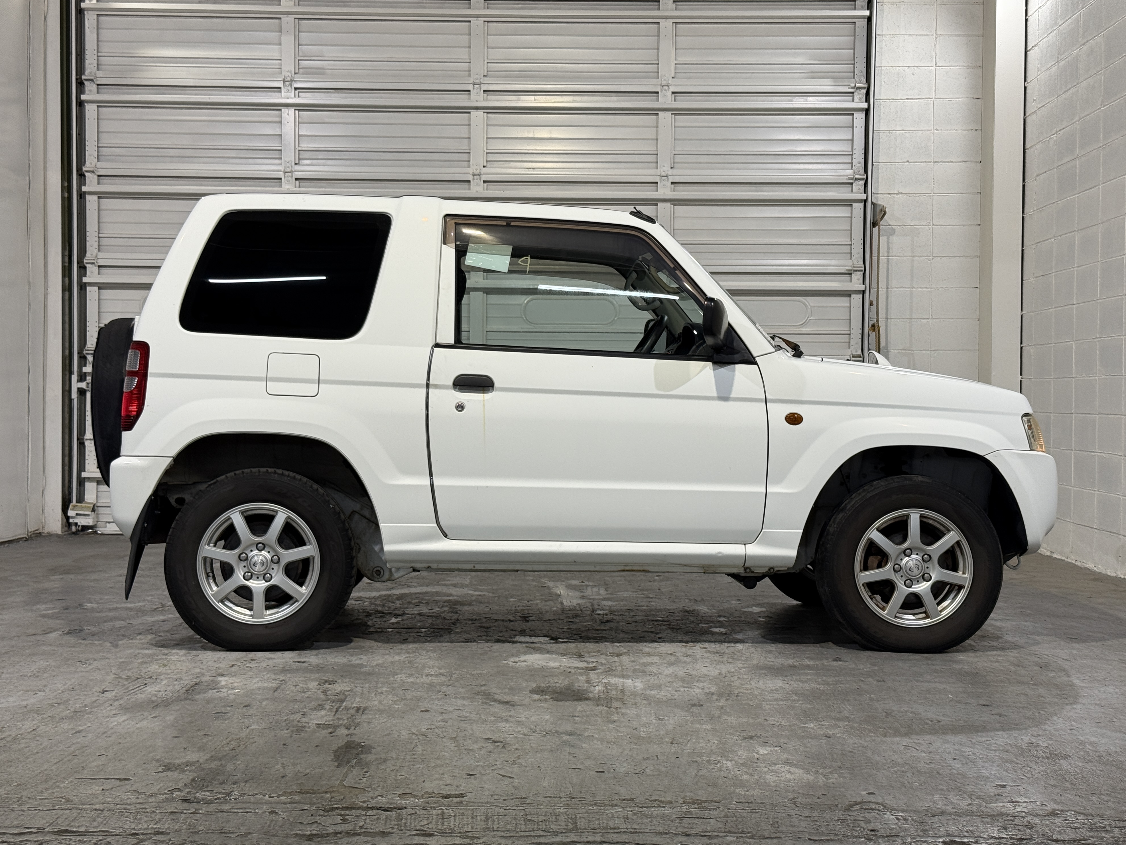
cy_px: 419
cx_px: 574
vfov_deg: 29.7
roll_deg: -0.8
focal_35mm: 49
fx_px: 1594
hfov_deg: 38.9
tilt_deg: -0.4
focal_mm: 6.76
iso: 50
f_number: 1.78
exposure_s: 1/60
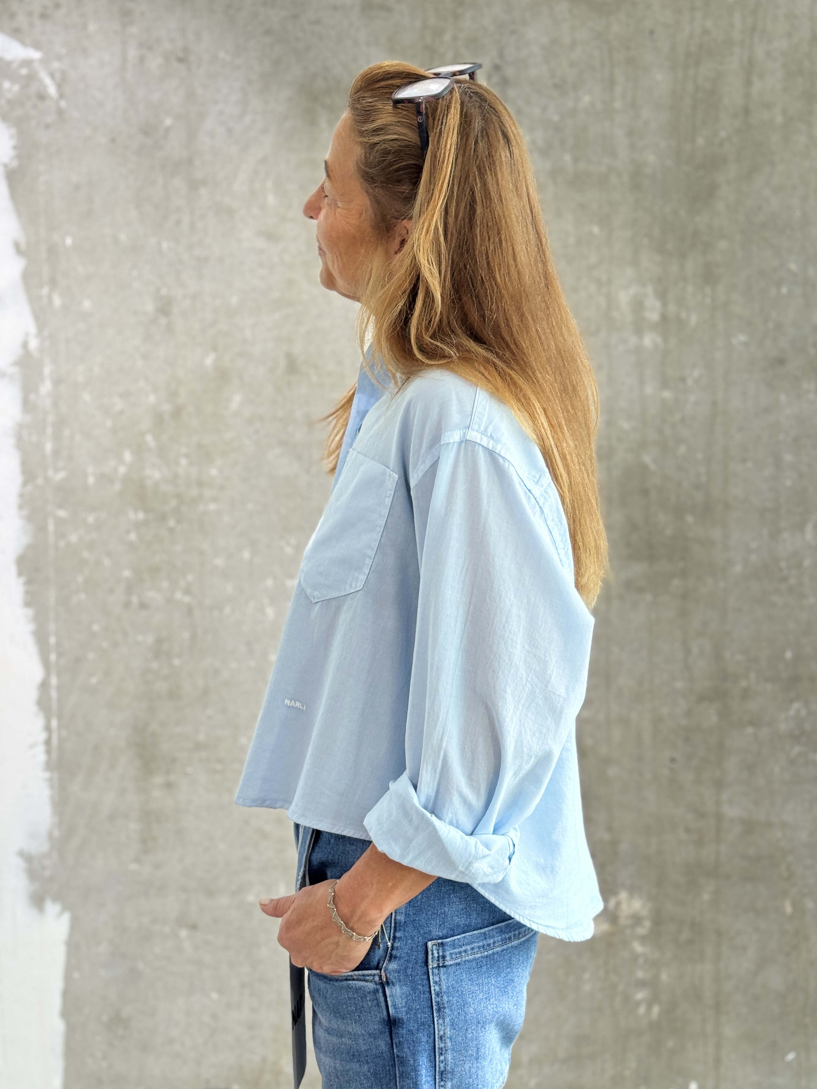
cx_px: 408
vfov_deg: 39.7
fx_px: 1511
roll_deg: +1.1
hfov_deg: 30.3
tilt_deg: -3.1
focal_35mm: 48
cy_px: 544
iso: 64
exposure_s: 1/100
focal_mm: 6.76
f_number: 1.78
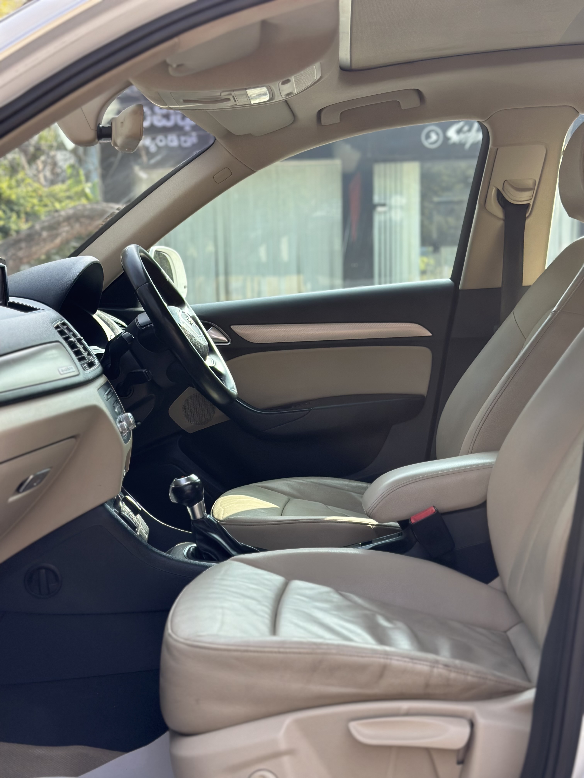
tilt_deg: -4.7
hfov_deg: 30.3
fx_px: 1080
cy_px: 389
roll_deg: -0.1
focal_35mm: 48
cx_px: 292
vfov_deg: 39.7
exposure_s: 1/681
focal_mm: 6.86
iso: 80
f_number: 1.78
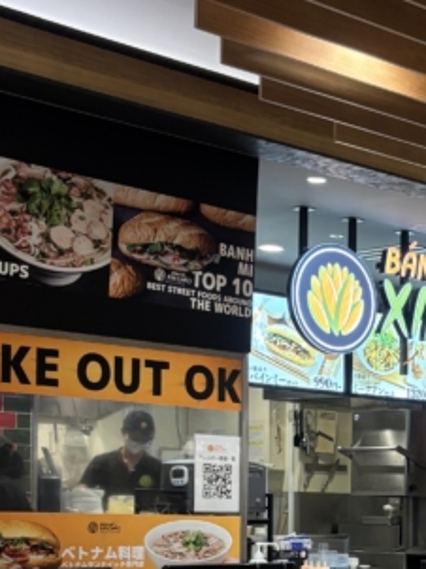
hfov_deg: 17.0
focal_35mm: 83
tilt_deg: -3.3
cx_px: 514
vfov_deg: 22.9
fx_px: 1364
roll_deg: -1.0
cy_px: 533
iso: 125
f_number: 1.6
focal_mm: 5.96
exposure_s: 1/106
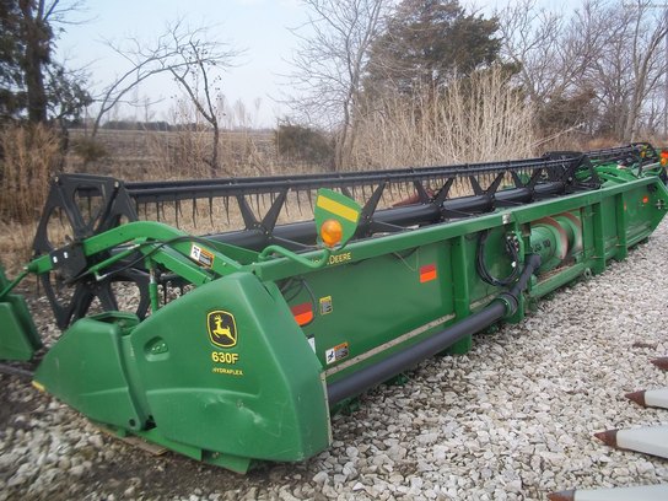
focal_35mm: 36
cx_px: 334
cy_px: 250
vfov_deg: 39.7
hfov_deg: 51.4
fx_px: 695
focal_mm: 6.5
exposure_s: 1/500
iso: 80
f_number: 3.1
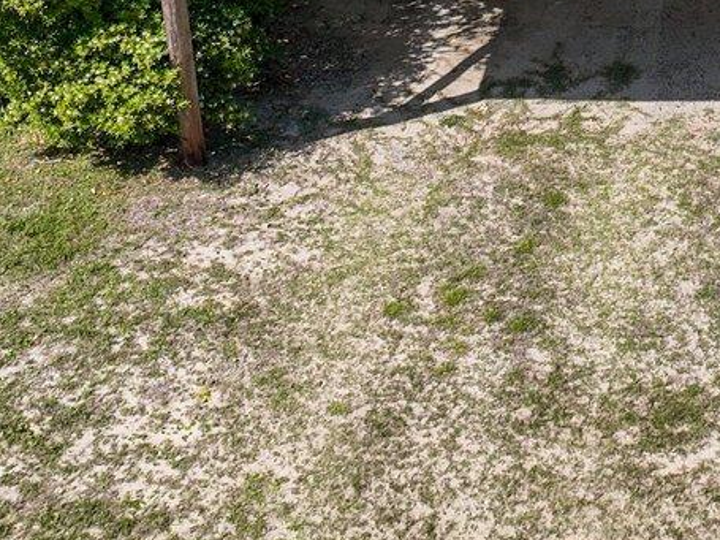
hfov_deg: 17.5
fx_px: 2246
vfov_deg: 13.0
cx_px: 809
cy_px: -242
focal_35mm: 108
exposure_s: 1/2000
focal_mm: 12.29
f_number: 2.8
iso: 110
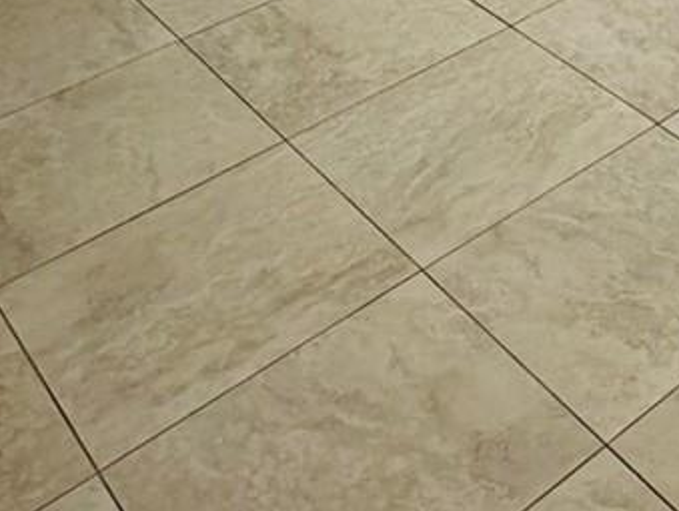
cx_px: 863
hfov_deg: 25.6
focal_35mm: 66
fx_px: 1296
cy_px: -240
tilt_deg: -22.3
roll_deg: +1.8
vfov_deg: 19.6
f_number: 2.2
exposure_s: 1/120
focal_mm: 2.22
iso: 80
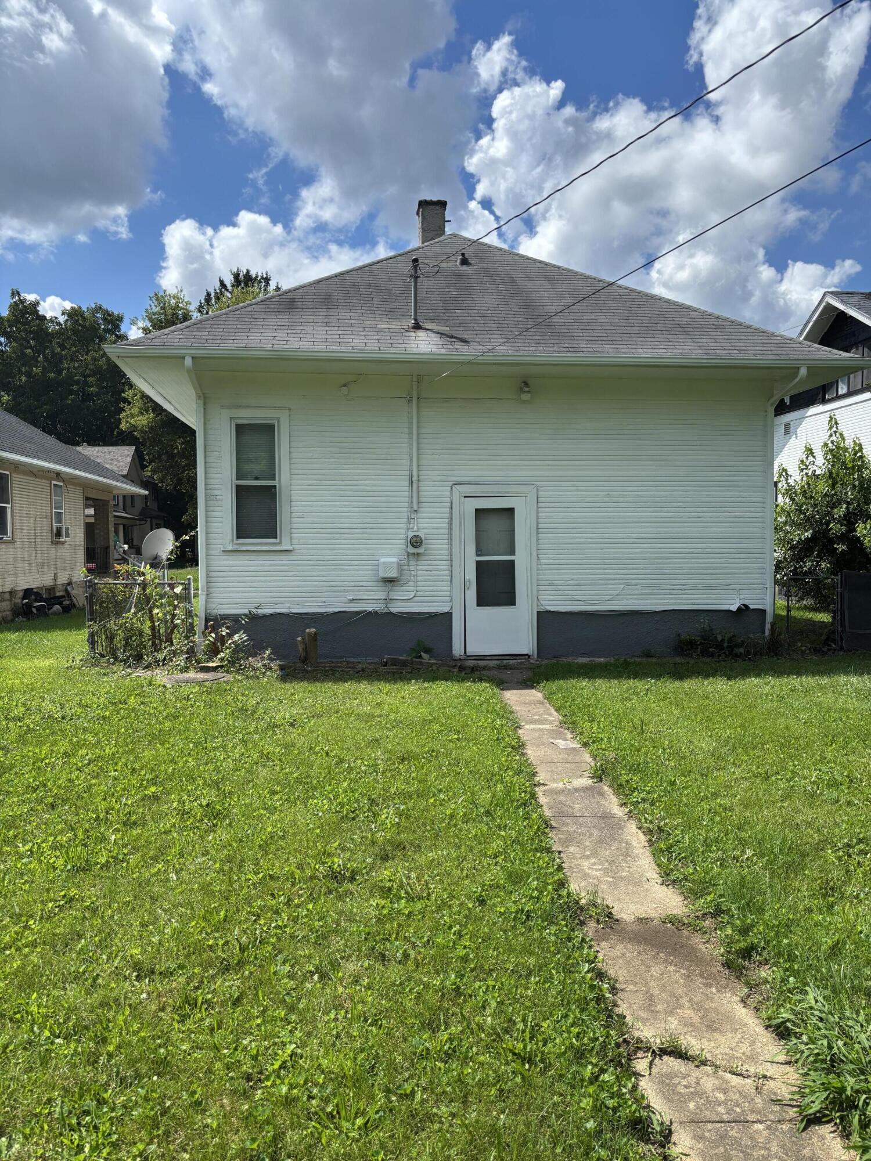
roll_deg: -1.1
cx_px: 436
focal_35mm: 26
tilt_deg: -2.6
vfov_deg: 67.3
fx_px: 872
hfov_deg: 53.1
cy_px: 580
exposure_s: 1/3788
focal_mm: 5.96
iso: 50
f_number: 1.6
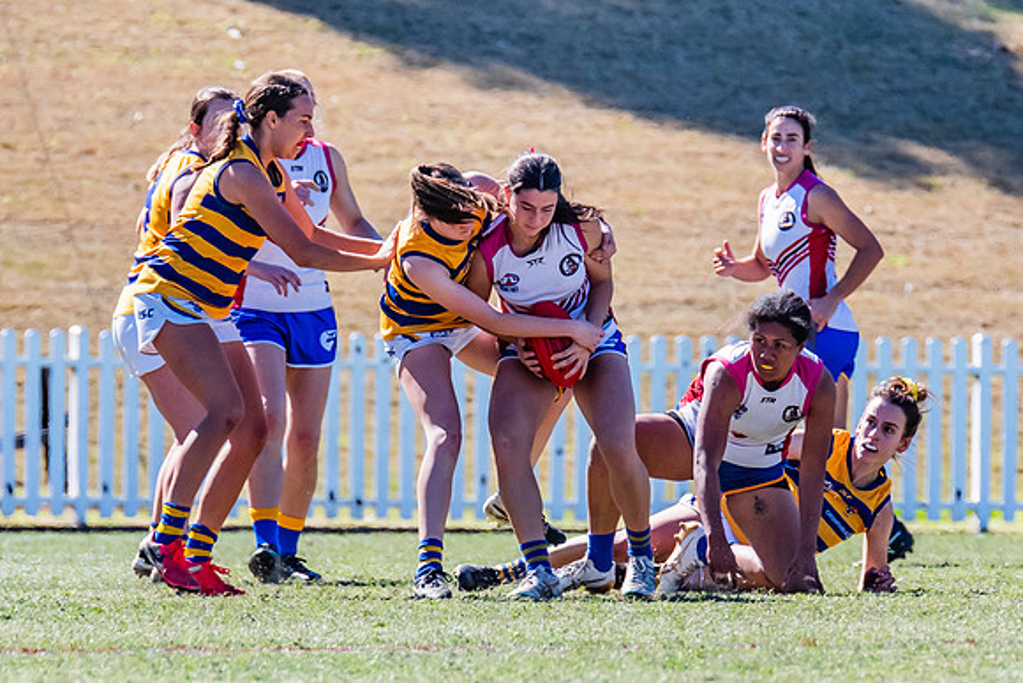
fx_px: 28142
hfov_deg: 2.1
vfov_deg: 1.4
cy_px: 269
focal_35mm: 990
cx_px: 488
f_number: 7.1
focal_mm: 420
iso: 800
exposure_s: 1/1600
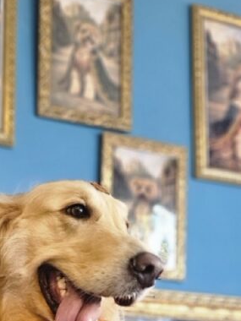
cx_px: 13
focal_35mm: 62
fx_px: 576
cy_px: 354
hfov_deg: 22.9
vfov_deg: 28.3
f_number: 1.8
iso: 160
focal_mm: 5.4
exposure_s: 1/120
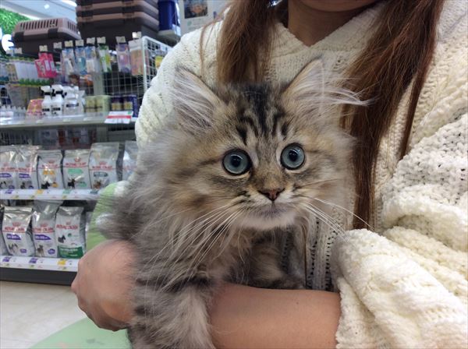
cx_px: 234
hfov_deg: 56.9
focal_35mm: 32
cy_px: 174
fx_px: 432
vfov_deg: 44.0
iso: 40
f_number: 2.4
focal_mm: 3.3
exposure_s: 1/24
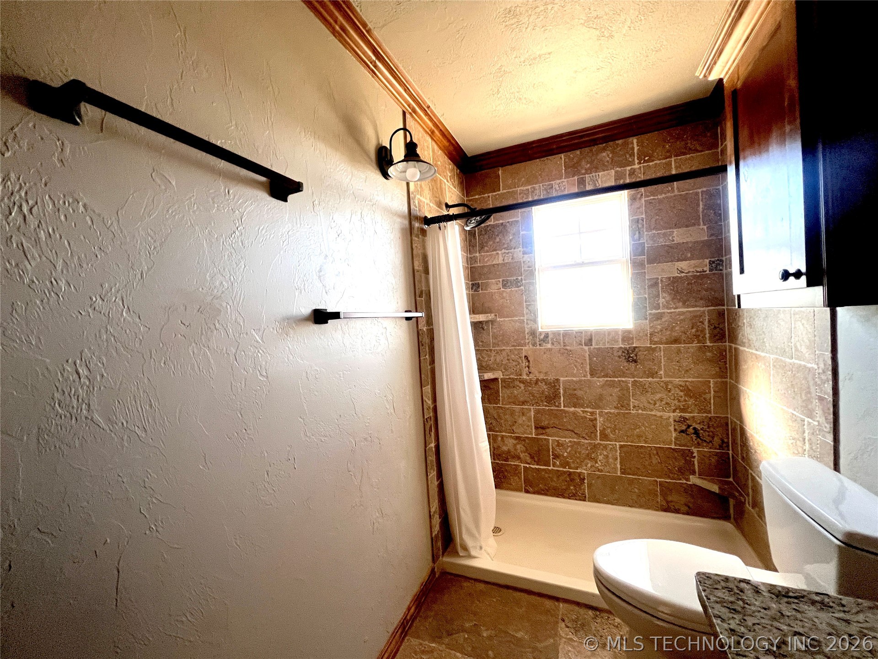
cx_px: 439
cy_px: 330
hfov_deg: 106.2
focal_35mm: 13
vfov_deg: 89.9
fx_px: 330
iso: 250
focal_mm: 1.57
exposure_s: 1/99
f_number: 1.8
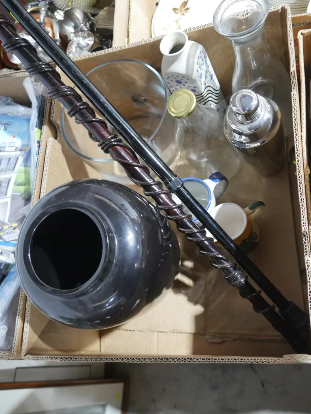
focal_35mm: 36
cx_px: 156
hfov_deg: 39.7
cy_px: 207
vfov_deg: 51.4
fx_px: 431
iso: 3200
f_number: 4
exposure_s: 1/50
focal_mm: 18
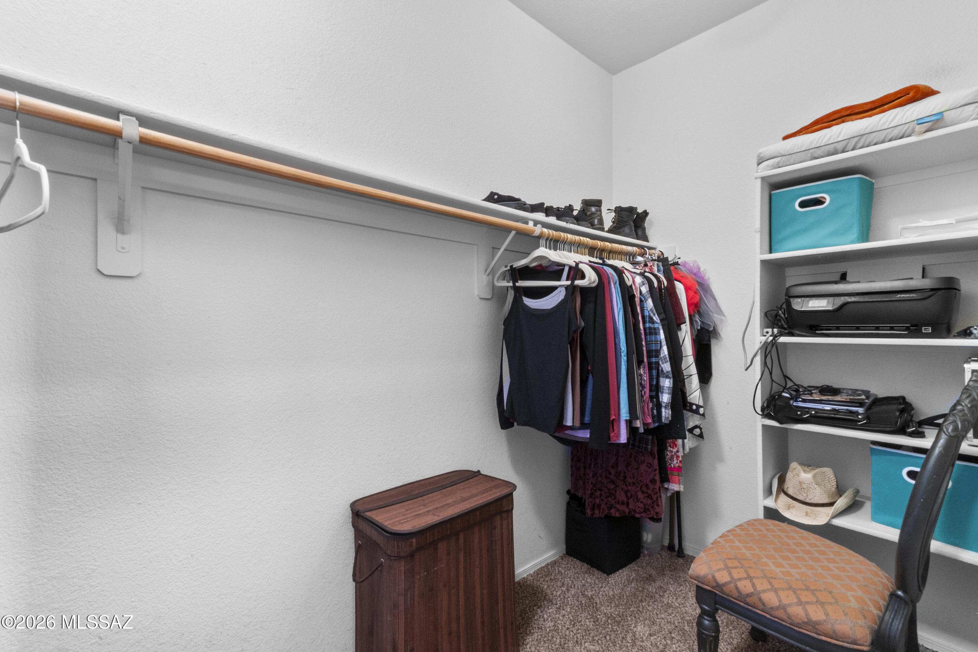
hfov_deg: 100.4
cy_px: 326
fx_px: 407
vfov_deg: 77.3
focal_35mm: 15
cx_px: 489
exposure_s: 2.5
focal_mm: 10
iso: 800
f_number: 22
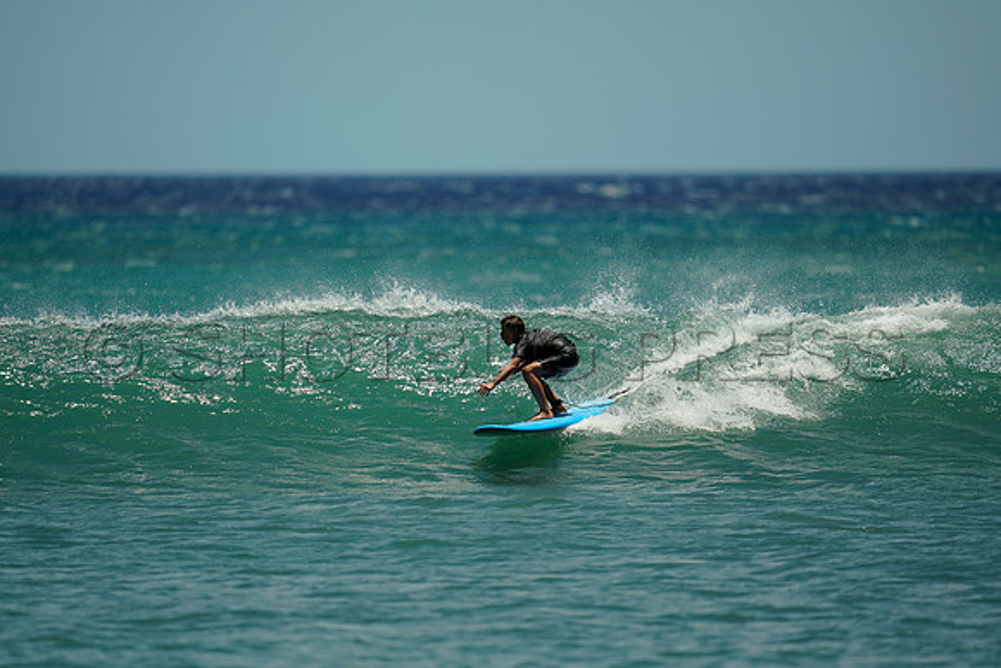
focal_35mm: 400
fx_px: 11124
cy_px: 334
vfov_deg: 3.4
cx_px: 500
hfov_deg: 5.2
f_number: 2.8
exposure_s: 1/1600
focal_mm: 400
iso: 100
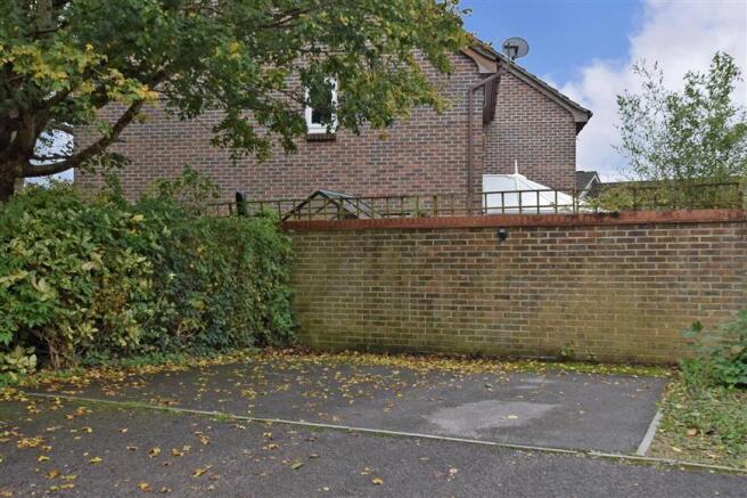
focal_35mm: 30
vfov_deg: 43.6
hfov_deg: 61.9
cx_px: 374
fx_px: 622
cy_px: 249
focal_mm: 20
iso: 400
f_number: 8
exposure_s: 1/320
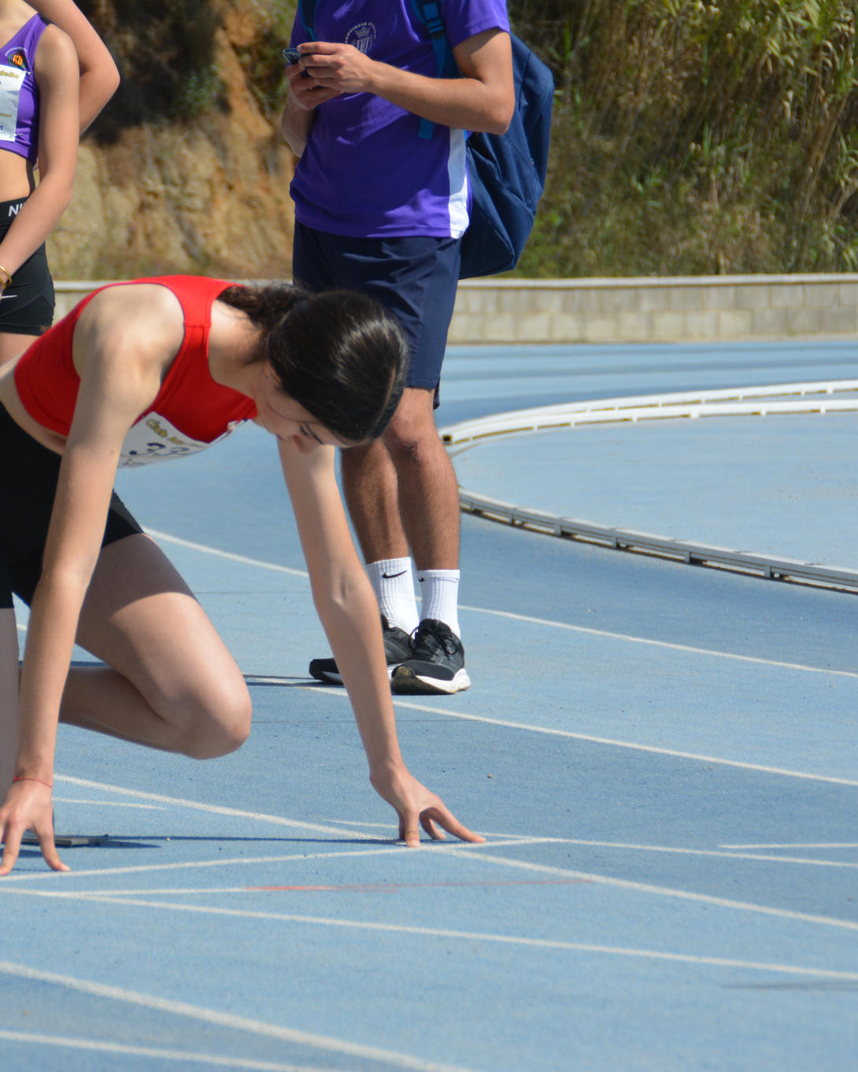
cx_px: 183
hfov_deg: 6.5
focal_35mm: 237
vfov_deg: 8.2
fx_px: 7521
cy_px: 536
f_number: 7.1
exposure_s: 1/2000
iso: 400
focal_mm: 112
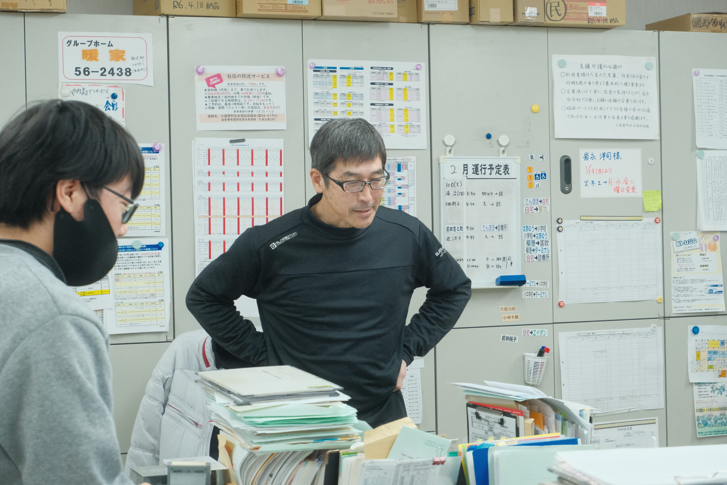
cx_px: 364
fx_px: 1373
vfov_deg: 20.0
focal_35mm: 68
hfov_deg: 29.7
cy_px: 242
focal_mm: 45
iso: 3200
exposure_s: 1/180
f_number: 6.4
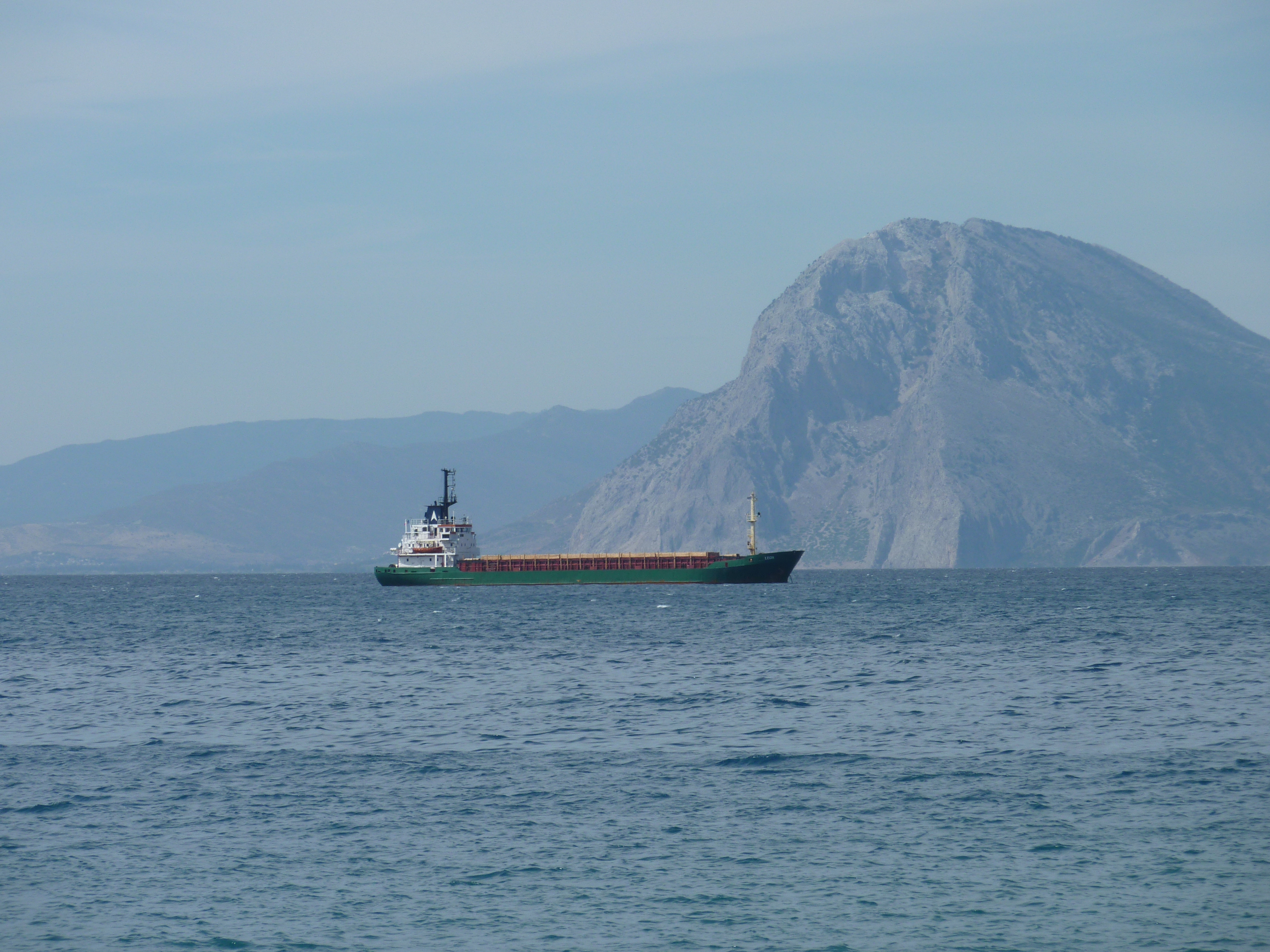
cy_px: 476
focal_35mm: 182
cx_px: 635
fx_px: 6677
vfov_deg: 8.2
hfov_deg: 10.9
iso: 80
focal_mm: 29.9
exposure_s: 1/640
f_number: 5.6
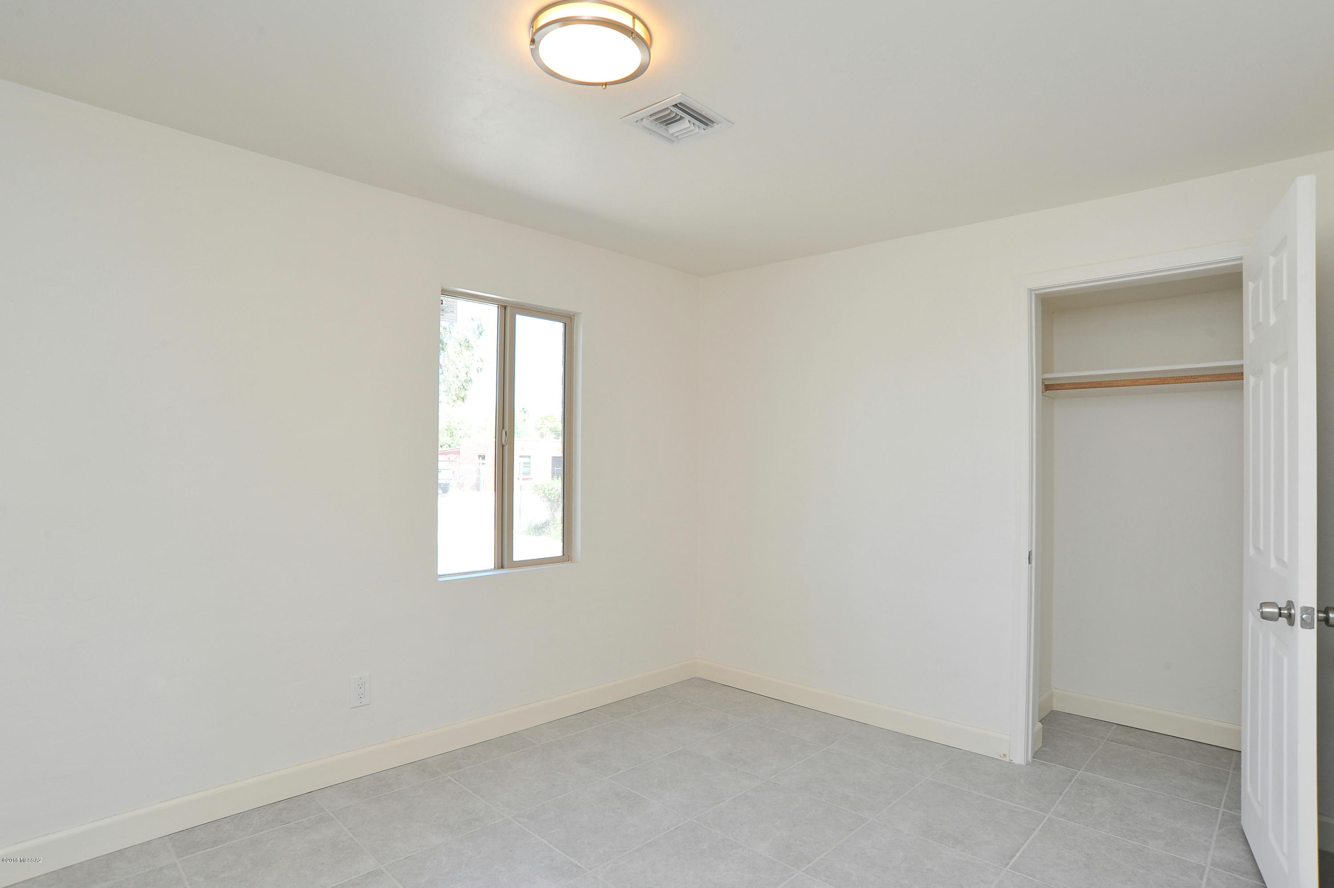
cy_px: 444
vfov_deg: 67.3
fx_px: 667
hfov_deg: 90.0
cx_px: 667
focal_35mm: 18
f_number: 10
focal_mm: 18
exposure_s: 1/30
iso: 500
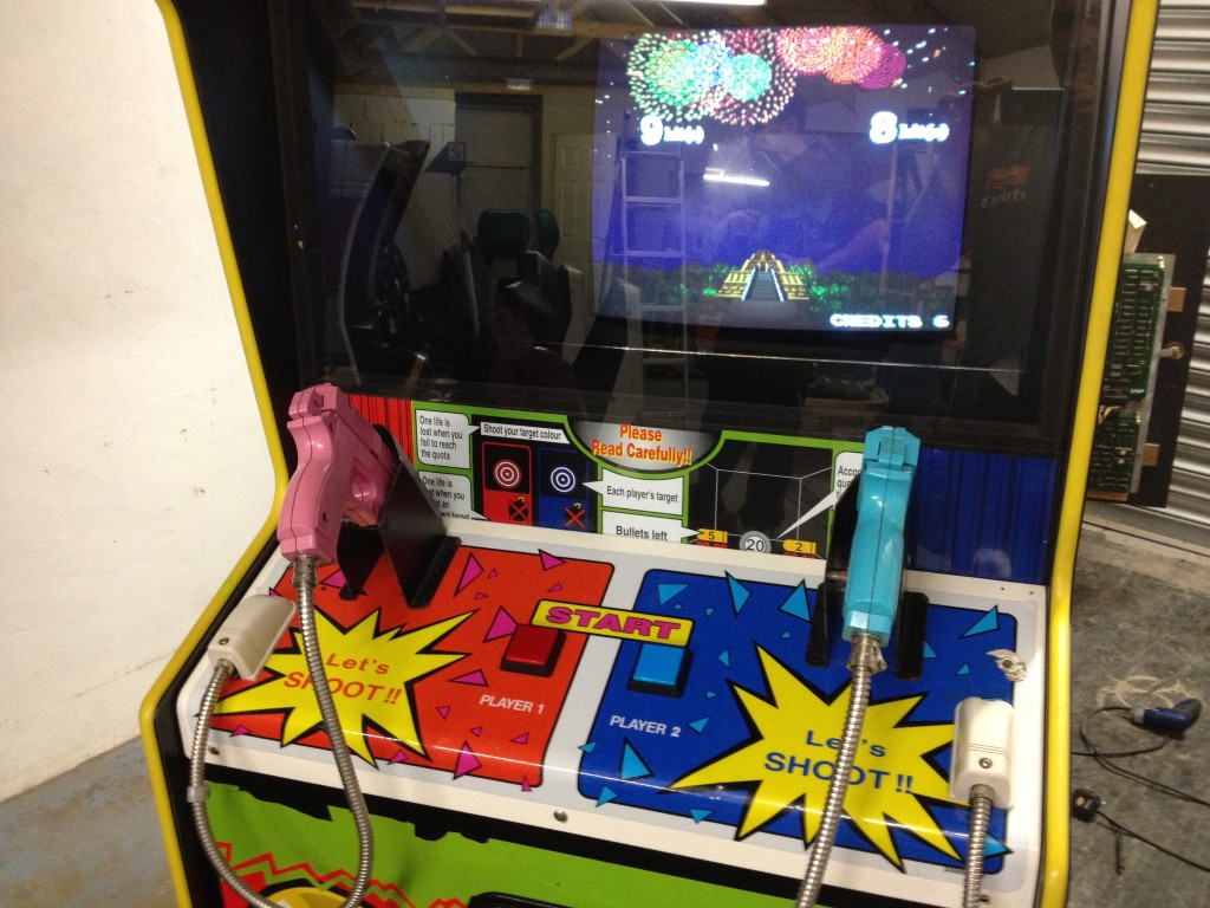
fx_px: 1223
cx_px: 605
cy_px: 454
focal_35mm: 35
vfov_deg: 40.7
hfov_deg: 52.6
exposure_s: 1/20
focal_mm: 4.28
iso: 250
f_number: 2.4
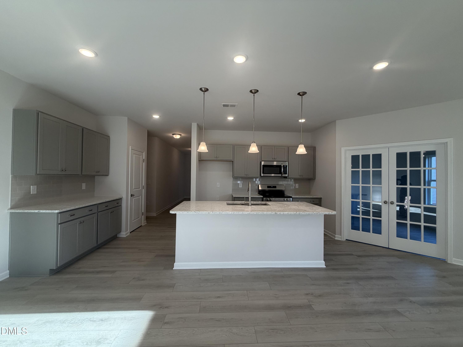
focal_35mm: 14
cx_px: 232
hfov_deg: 102.1
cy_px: 174
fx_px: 187
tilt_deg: +0.2
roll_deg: -1.1
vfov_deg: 85.7
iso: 100
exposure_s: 1/120
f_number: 2.2
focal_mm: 2.22
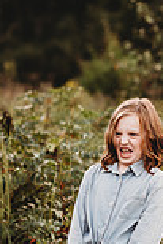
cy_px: 200
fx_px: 1680
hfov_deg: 5.5
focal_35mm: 248
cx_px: 136
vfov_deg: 8.3
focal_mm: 85
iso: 125
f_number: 2.2
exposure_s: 1/200
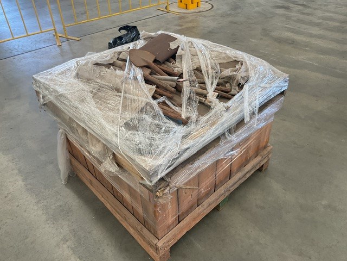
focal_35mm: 29
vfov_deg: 48.2
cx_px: 174
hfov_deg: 61.7
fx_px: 291
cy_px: 130
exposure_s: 1/60
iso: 40
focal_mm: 3
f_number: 1.8
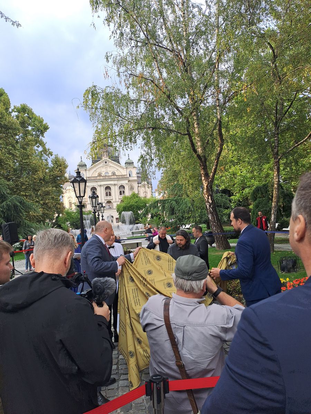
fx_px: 299
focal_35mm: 25
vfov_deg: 69.4
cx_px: 156
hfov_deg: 54.9
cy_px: 207
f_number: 1.8
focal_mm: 4.65
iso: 32
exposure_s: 1/204
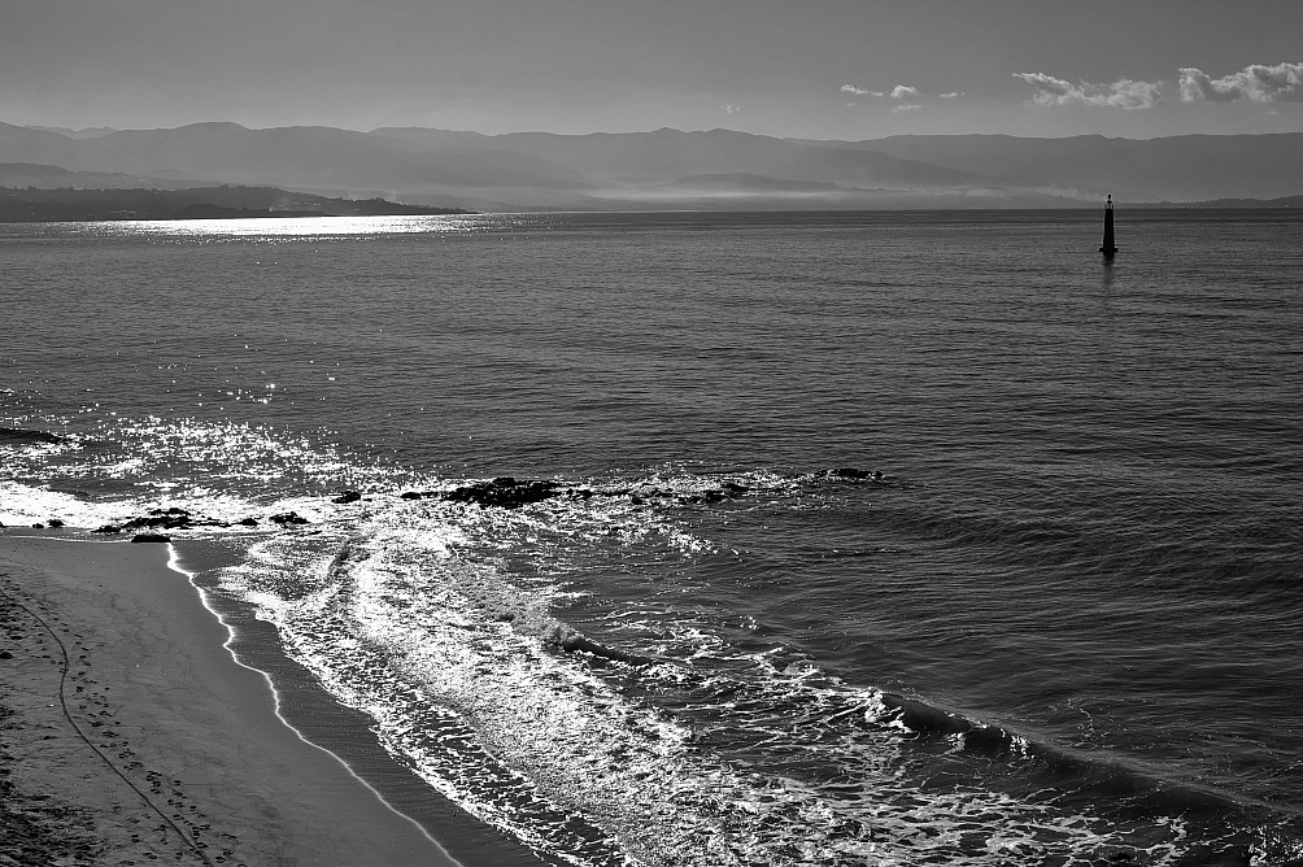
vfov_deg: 26.4
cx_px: 661
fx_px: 1845
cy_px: 434
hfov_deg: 38.9
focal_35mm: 51
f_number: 8
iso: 200
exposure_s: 1/2500
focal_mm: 50
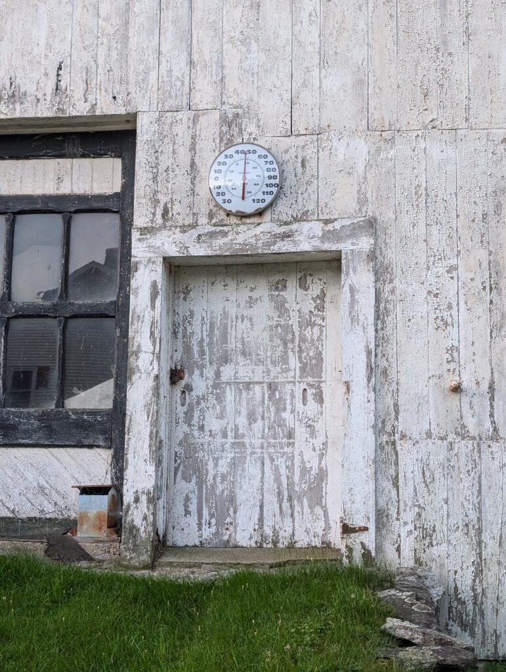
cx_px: 253
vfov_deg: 38.9
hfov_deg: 29.7
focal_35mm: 49
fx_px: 953
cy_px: 336
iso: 733
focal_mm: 6.9
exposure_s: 1/699
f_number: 1.68
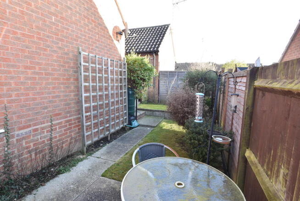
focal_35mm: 18
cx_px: 150
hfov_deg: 90.0
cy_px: 100
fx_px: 150
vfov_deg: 67.5
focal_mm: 12
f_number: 11
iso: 100
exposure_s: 1/13
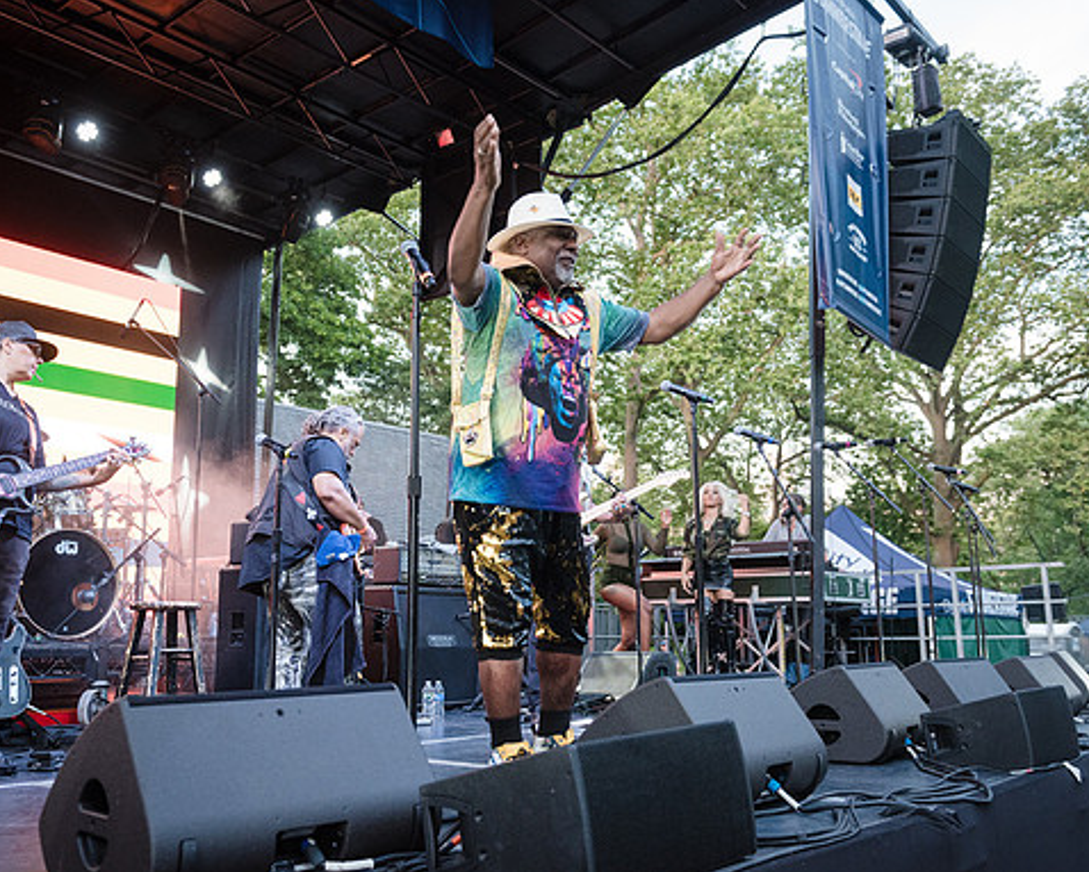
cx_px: 506
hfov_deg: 54.1
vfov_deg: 44.6
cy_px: 436
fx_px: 1064
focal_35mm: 33
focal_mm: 29
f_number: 4
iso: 2000
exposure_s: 1/250
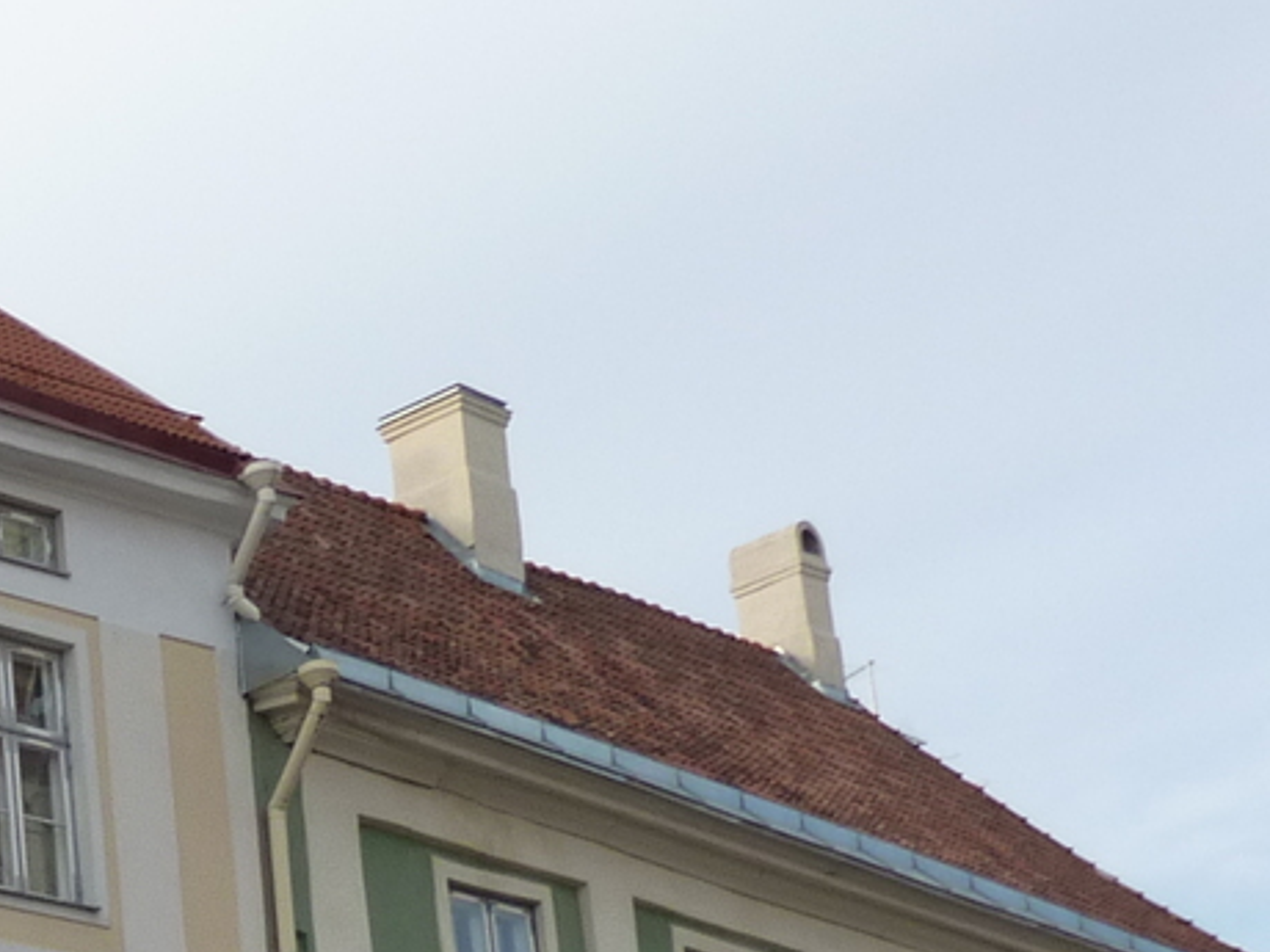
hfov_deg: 20.1
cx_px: -514
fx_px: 3192
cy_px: 1134
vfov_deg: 16.3
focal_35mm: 87
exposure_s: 1/200
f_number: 4
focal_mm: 4.1
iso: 125
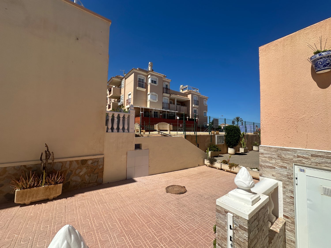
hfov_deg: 102.1
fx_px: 134
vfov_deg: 85.7
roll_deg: -1.5
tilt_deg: +2.2
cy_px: 124
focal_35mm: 14
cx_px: 166
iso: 50
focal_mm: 2.22
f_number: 2.2
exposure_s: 1/4831
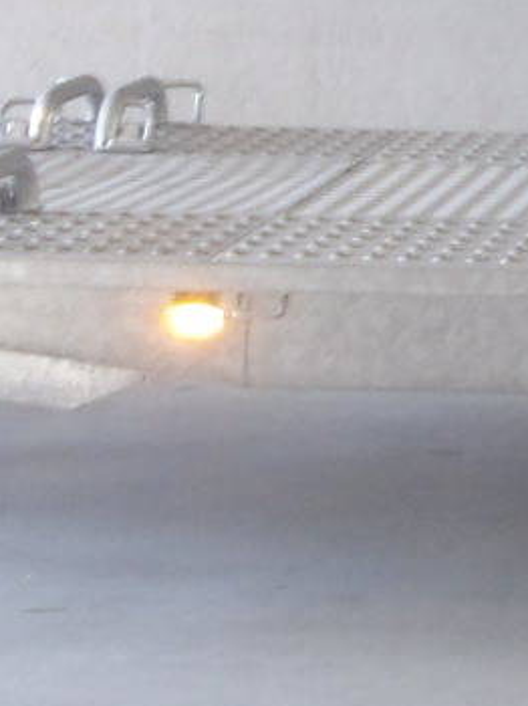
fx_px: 3217
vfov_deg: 12.2
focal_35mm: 158
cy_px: -135
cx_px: 1062
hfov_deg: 8.8
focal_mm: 4.9
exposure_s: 1/19
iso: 200
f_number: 3
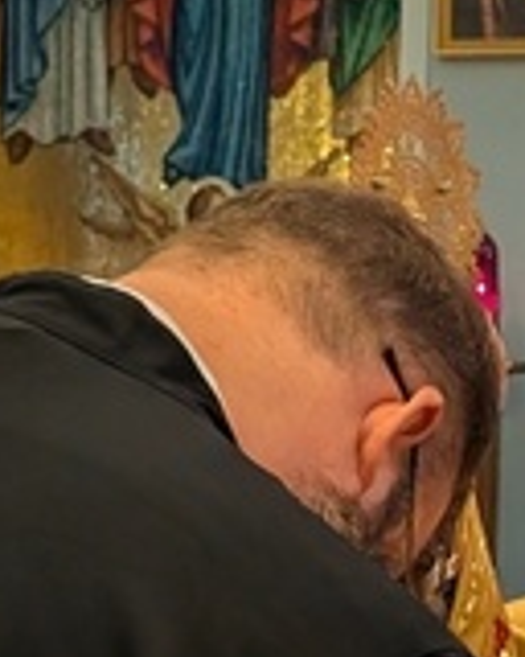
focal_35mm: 195
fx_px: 3787
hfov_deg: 7.9
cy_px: 398
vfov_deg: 9.9
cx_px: 466
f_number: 1.68
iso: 237
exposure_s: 1/24
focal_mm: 6.9
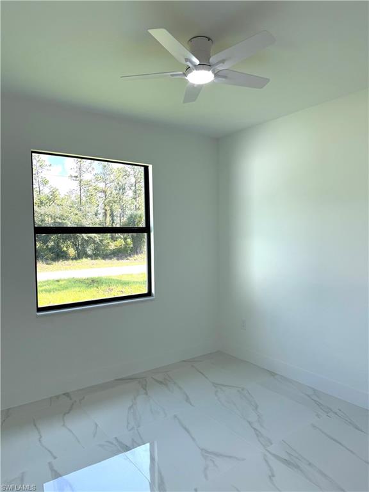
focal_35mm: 24
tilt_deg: -3.3
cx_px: 184
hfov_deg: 56.8
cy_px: 246
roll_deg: +0.3
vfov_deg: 71.6
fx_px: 341
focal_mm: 6.76
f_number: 1.78
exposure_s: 1/543
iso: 100
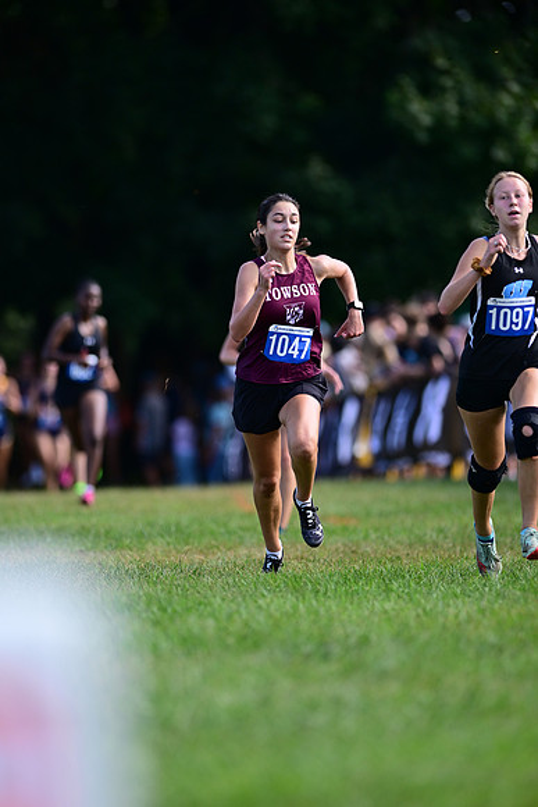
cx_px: 269
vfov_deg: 6.9
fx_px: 6720
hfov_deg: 4.6
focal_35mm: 300
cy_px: 404
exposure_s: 1/2000
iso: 360
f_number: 2.8
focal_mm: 300
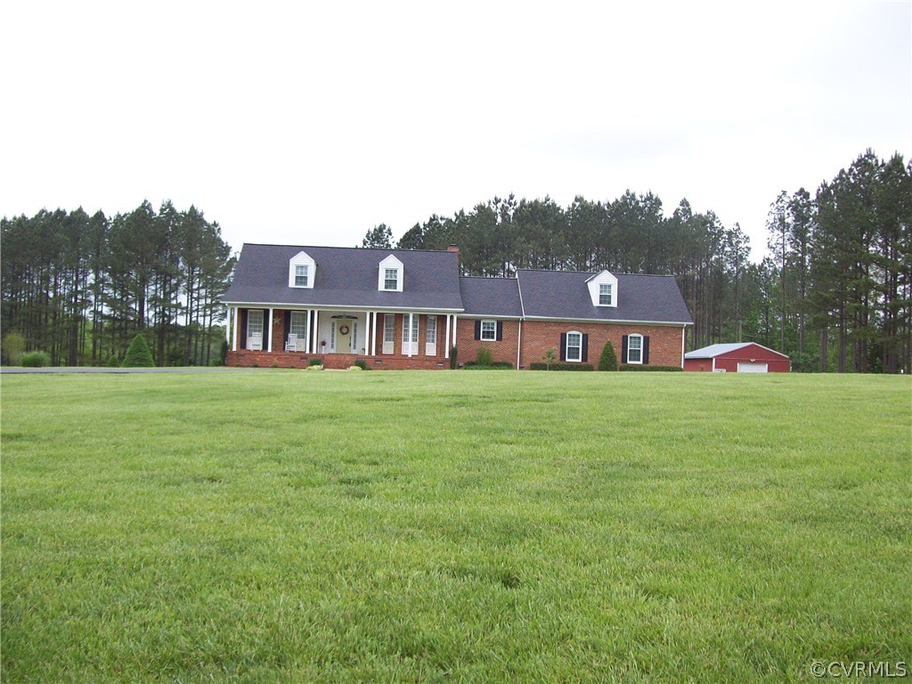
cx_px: 456
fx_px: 948
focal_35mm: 36
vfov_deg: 39.7
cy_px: 342
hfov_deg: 51.4
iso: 80
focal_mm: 6
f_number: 2.7
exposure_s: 1/624
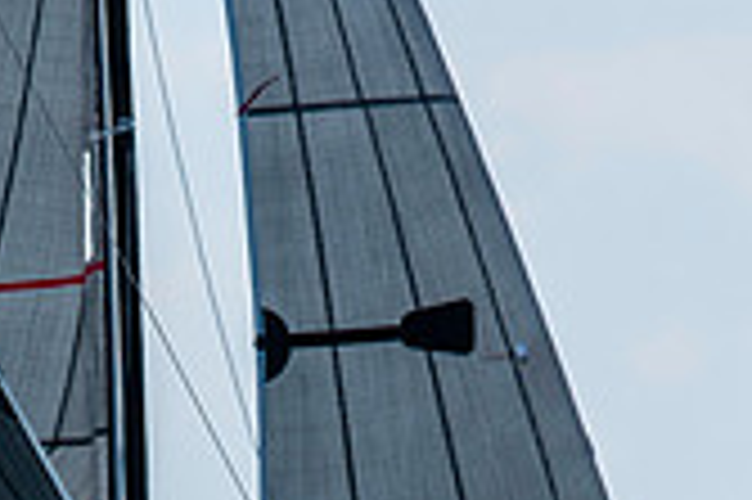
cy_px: 914
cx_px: 225
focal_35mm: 1780
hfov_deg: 1.2
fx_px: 37145
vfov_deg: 0.8
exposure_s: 1/2000
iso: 320
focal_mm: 300
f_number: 5.6
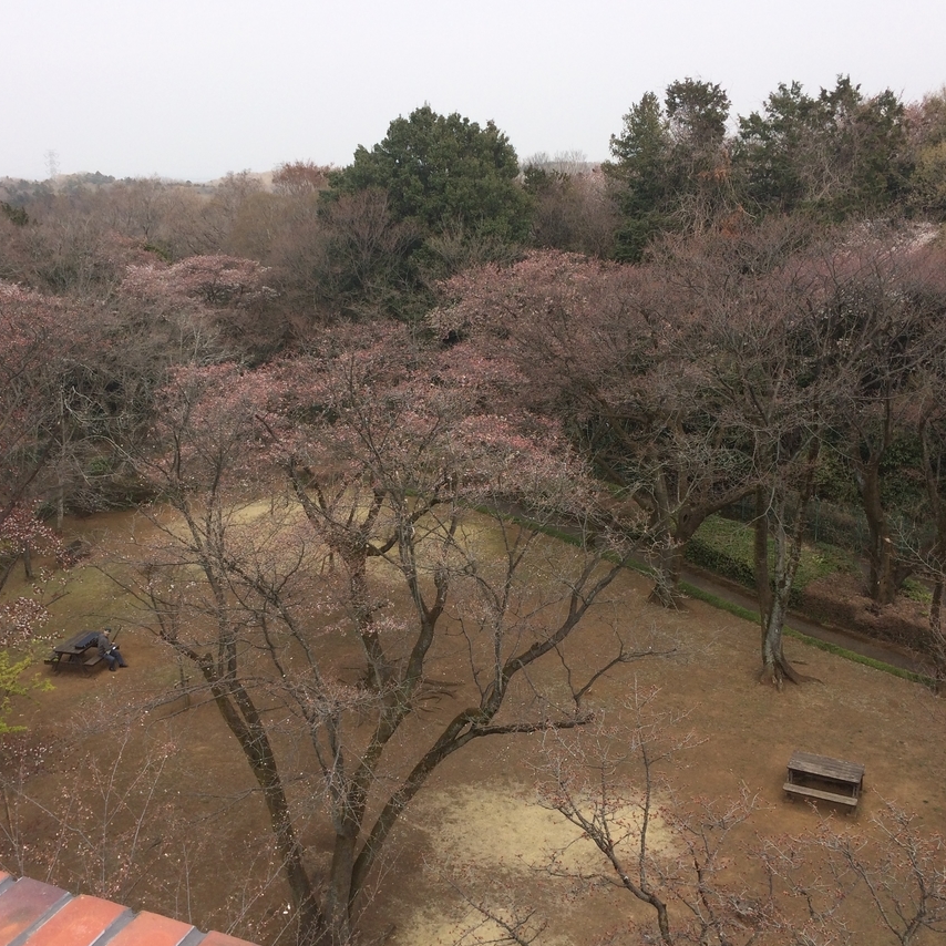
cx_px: 435
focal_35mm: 36
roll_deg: +1.3
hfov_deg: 46.0
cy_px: 463
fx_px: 1113
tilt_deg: -17.5
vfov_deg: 46.0
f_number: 2.2
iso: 32
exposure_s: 1/1282
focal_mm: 4.15
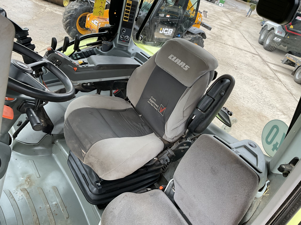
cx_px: 150
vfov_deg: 48.2
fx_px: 252
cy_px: 112
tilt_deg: -30.4
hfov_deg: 61.7
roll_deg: -20.2
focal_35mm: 29
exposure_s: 1/100
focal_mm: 3
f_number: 1.8
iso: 40
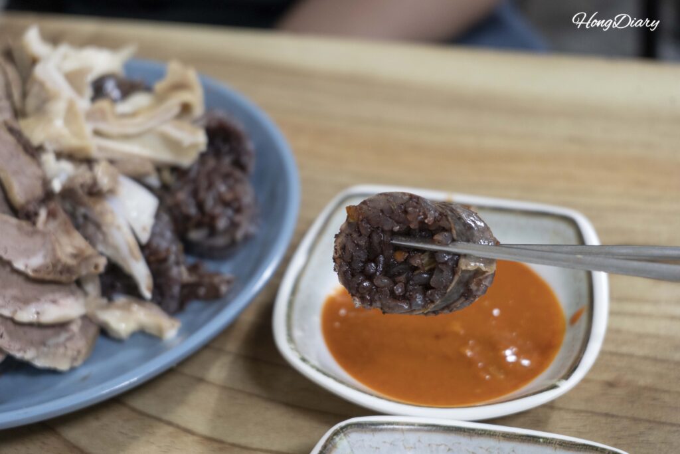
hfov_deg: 33.4
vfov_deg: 22.6
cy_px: 227
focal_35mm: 60
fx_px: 1133
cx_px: 340
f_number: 5.6
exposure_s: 1/60
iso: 2000
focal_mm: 60
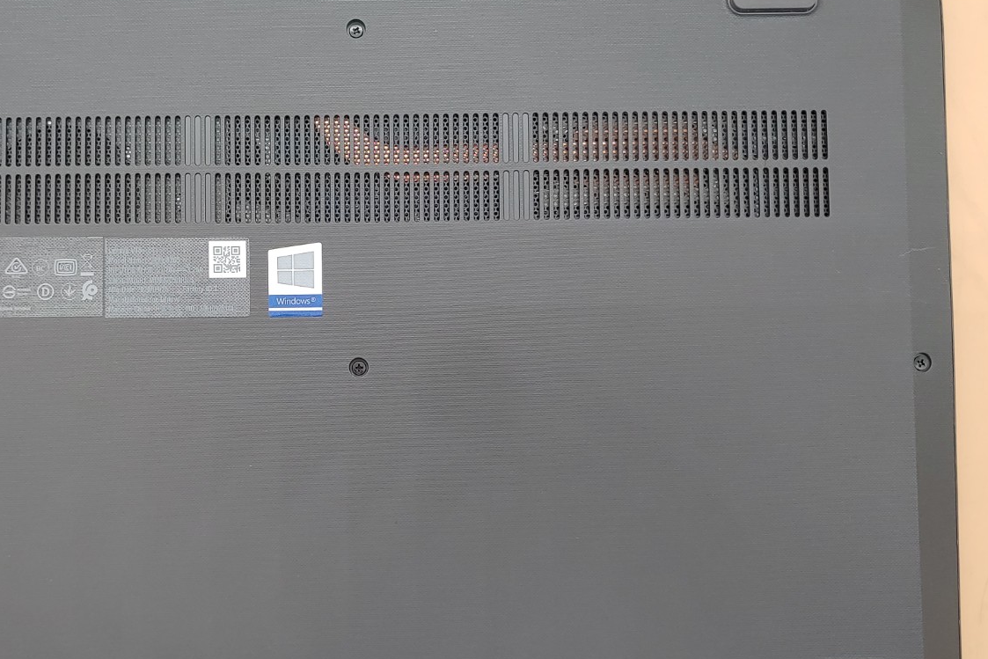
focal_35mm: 44
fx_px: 1208
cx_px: 363
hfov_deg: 44.1
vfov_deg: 30.5
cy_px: 363
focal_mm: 4.36
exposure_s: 1/62
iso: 50
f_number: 1.8
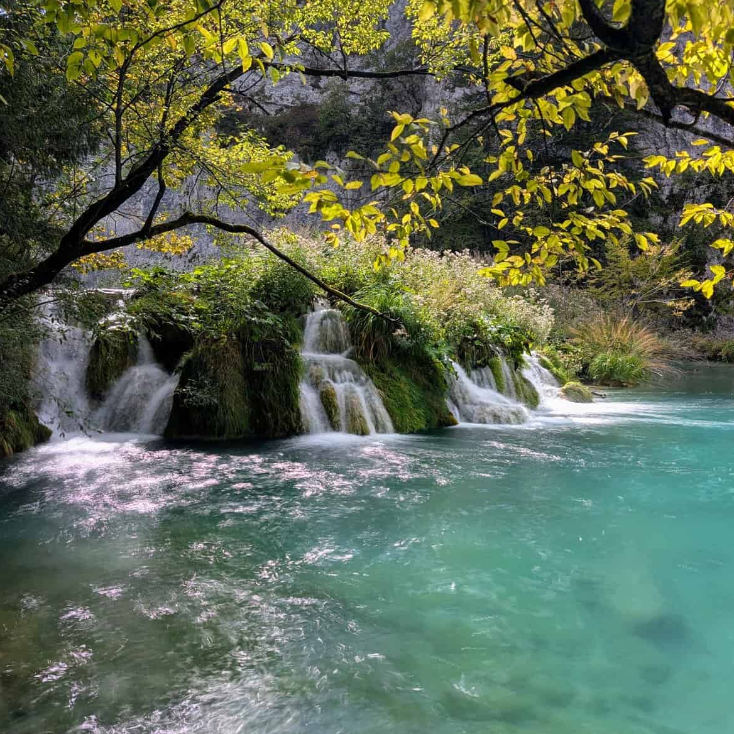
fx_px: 696
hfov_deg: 55.3
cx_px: 429
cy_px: 373
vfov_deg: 55.6
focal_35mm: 29
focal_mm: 6.9
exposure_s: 1/534
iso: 19
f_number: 1.68
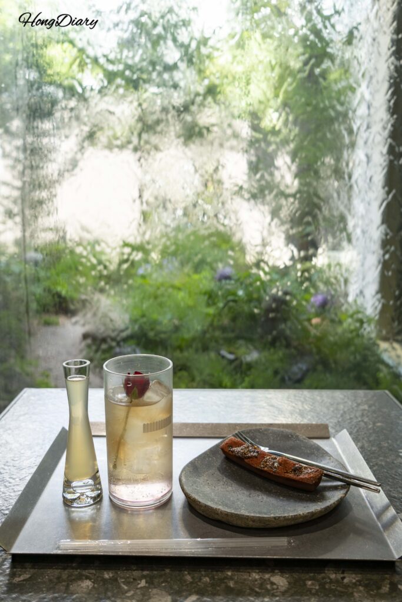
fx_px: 486
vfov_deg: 63.7
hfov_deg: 45.0
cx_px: 201
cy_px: 301
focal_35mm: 29
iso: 160
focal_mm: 29
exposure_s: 1/60
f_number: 4
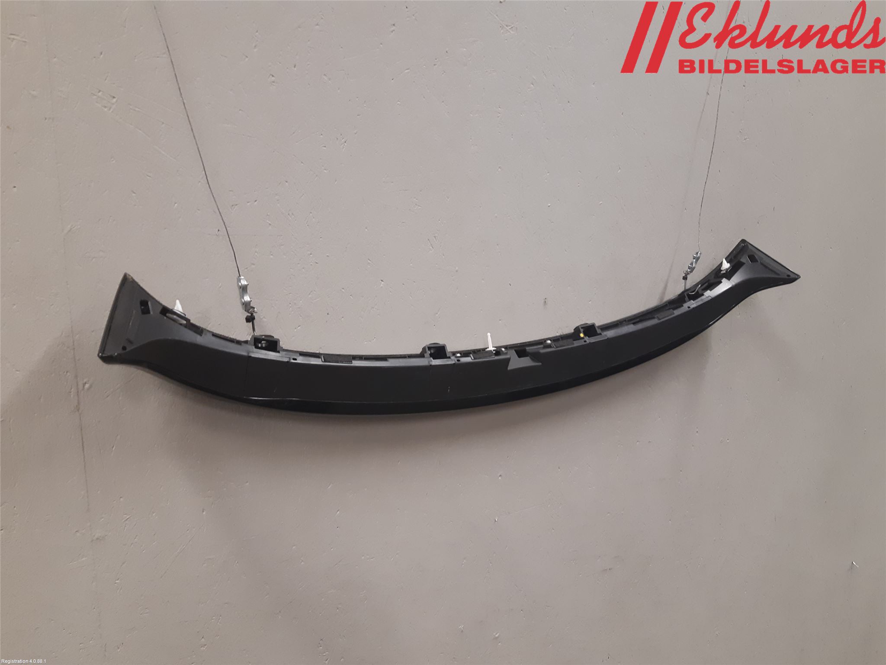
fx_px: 665
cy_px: 332
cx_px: 443
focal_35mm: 26
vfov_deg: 53.1
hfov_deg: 67.3
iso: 160
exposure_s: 1/50
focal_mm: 3.93
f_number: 1.7
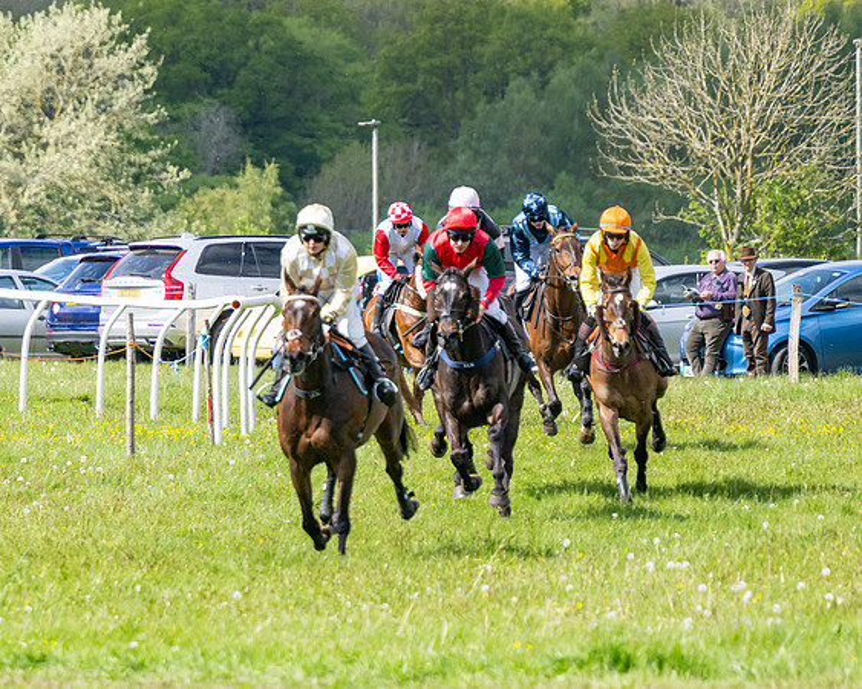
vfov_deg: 3.4
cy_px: 435
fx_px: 11682
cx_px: 257
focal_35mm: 458
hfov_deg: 4.2
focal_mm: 200
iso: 400
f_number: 4
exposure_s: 1/2500
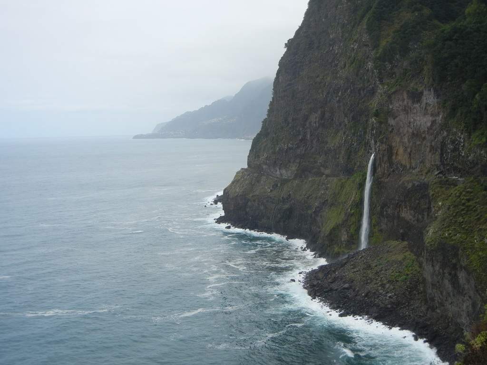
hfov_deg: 42.1
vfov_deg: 32.2
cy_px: 182
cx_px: 244
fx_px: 633
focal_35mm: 45
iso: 160
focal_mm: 8.1
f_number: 7.6
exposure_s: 1/263
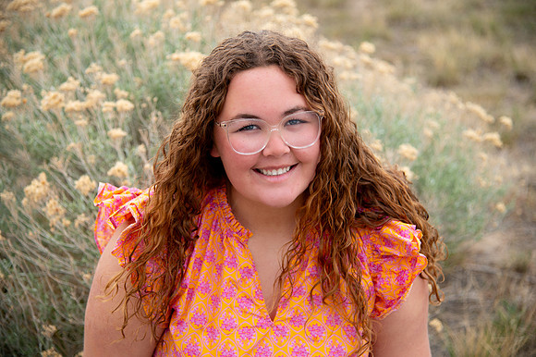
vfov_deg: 20.6
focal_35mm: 66
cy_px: 178
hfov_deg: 30.5
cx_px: 268
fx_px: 982
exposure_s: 1/160
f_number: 4
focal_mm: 66
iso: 200
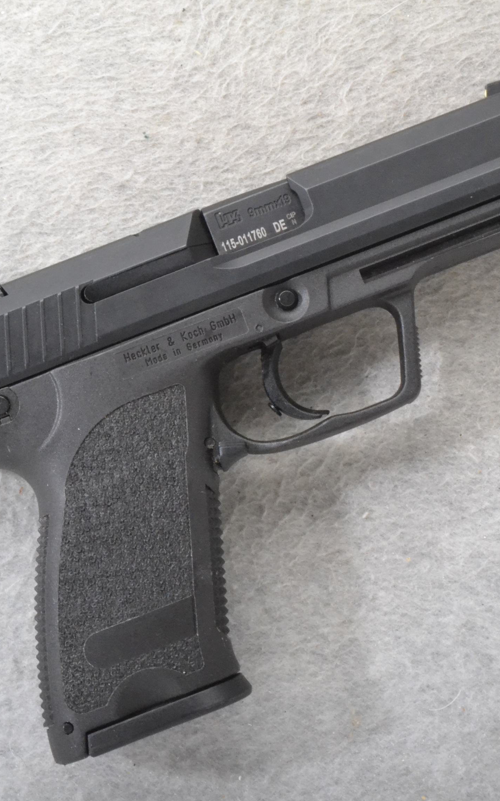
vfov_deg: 24.9
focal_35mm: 83
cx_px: 236
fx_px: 1810
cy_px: 401
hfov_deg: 15.7
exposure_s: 1/160
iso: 3200
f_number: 20
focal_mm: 36
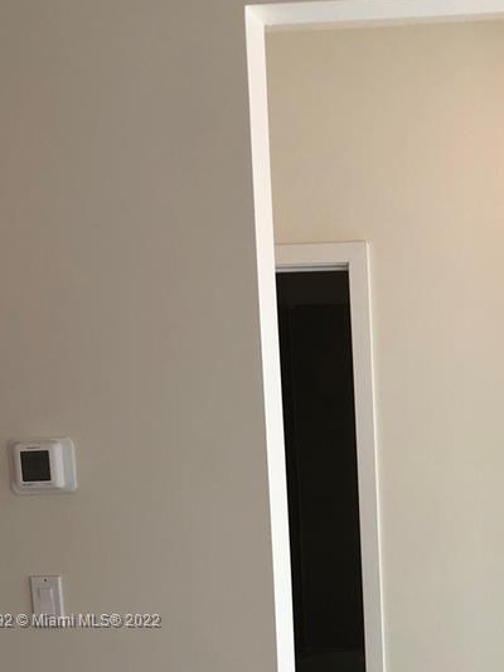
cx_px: 496
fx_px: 1223
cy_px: 622
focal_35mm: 63
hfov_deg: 22.5
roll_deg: +1.3
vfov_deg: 29.3
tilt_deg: -7.0
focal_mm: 3.99
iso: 25
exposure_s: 1/120
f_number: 1.8
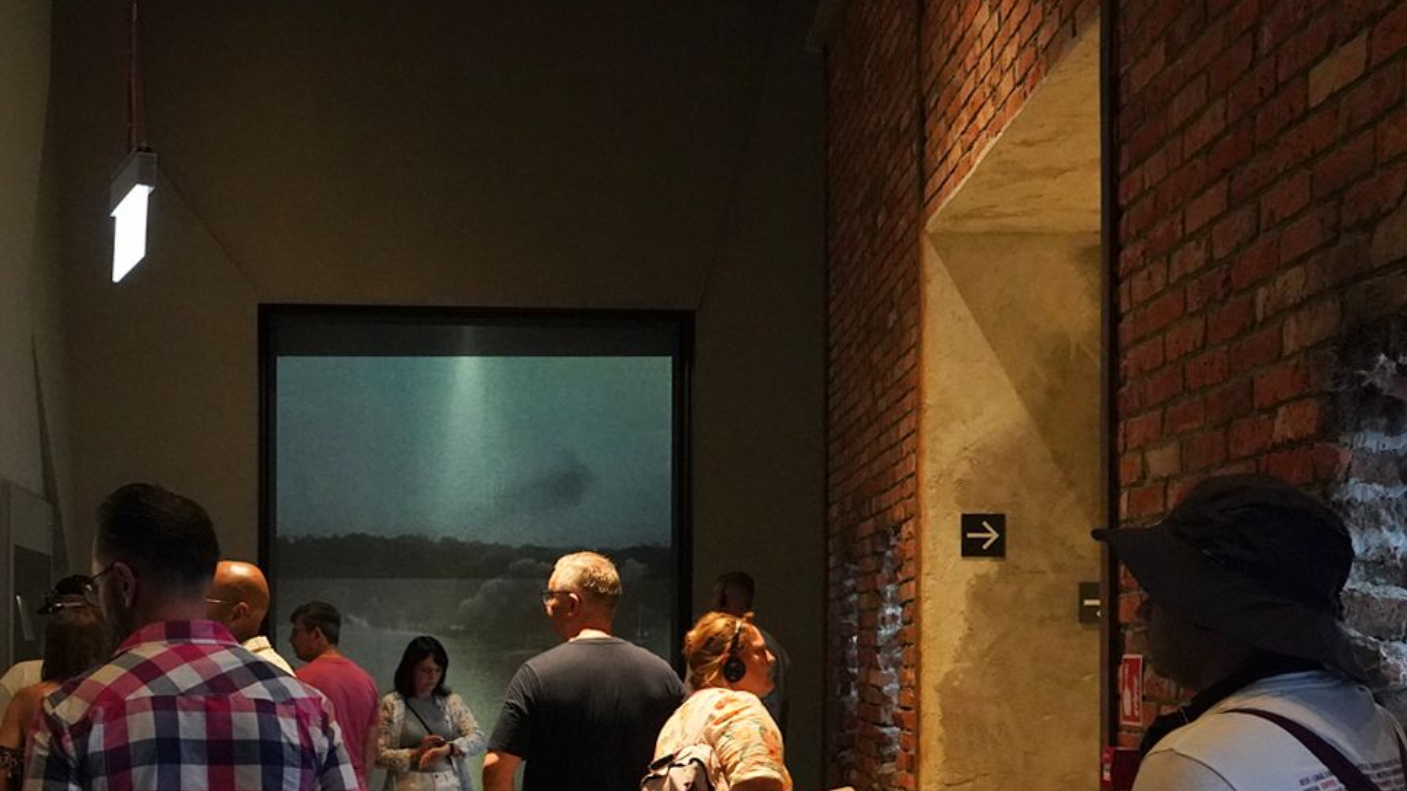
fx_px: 1940
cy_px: 634
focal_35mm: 52
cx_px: 490
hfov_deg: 39.5
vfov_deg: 22.7
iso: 6400
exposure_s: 1/80
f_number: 5.6
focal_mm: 24
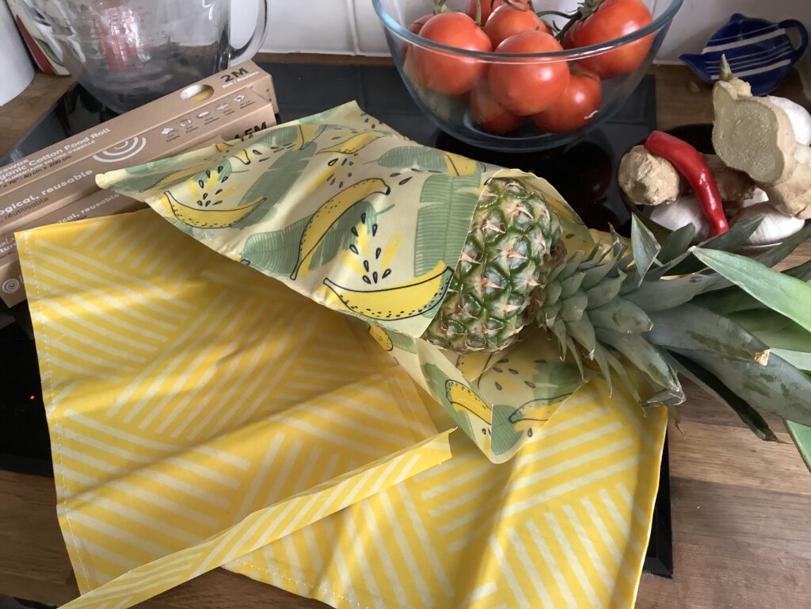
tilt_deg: -46.5
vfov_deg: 45.4
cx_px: 406
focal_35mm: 31
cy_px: 304
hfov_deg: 58.4
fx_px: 726
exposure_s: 1/33
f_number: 2.4
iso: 250
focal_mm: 3.3
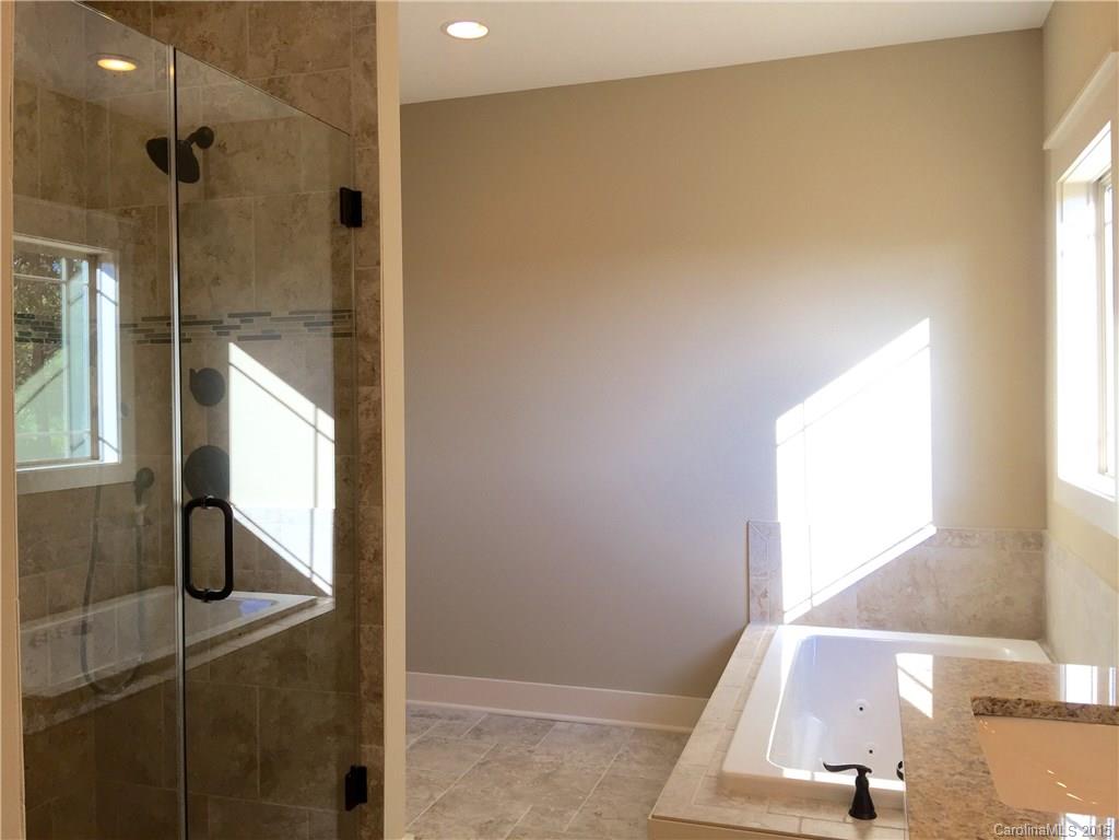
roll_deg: -0.9
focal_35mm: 29
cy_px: 420
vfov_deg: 48.2
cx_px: 560
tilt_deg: -1.2
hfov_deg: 61.7
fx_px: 937
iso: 32
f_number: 2.2
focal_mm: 4.15
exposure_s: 1/120
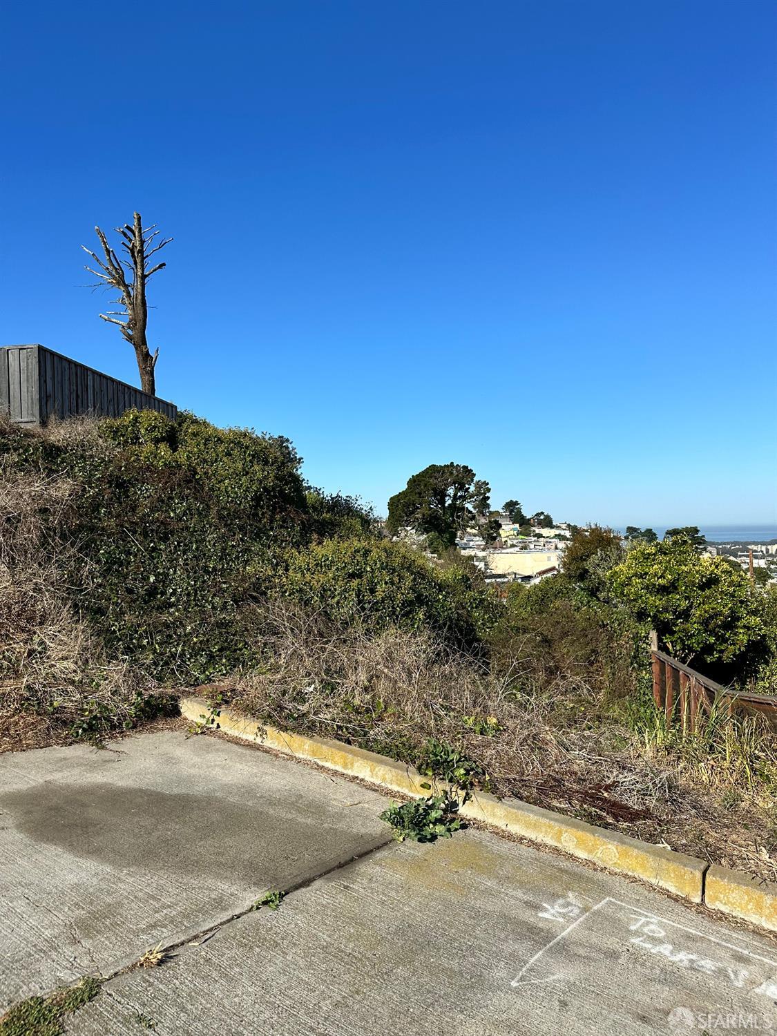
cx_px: 388
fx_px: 718
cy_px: 518
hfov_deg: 56.8
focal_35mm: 24
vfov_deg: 71.6
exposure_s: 1/5263
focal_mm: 6.86
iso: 80
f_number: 1.78
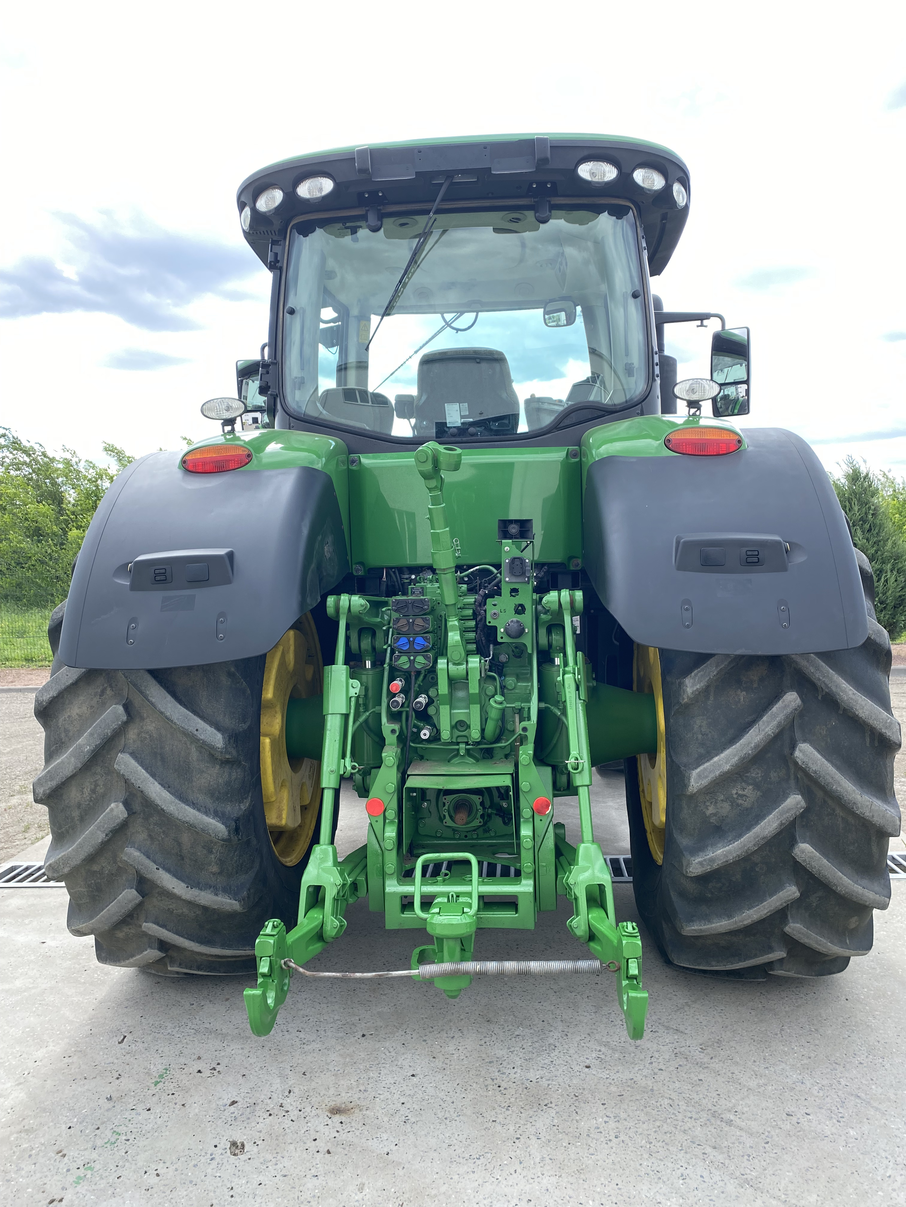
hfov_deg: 53.1
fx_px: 907
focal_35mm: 26
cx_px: 453
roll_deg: +2.7
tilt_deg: -3.7
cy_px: 604
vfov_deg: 67.3
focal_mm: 4.25
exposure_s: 1/296
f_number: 1.8
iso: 32
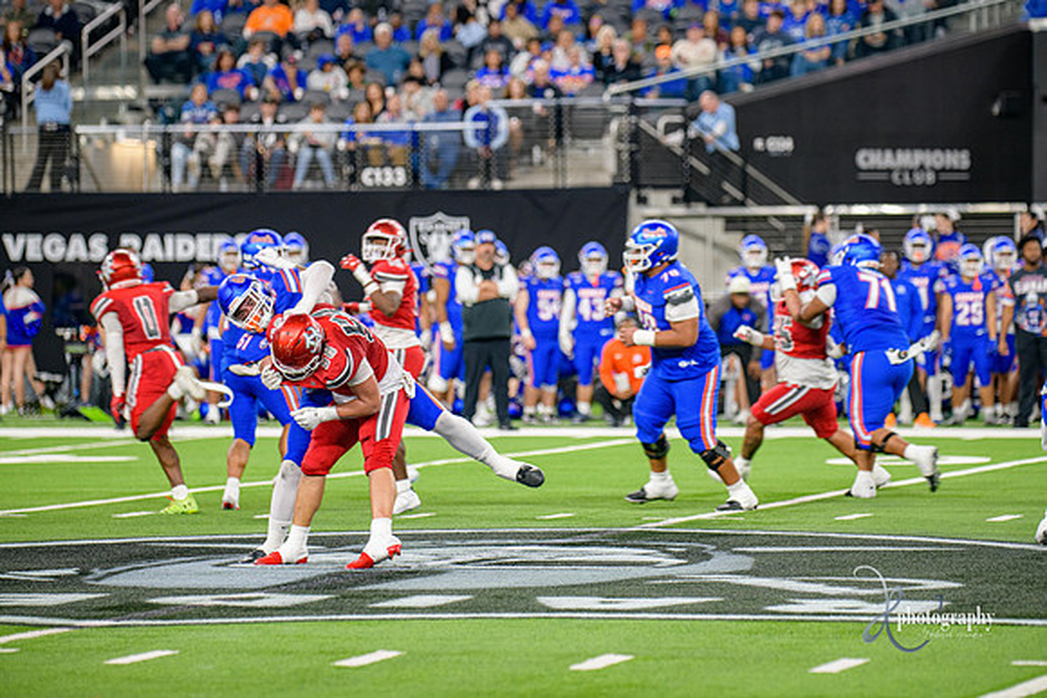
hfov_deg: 10.5
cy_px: 349
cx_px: 524
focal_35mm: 195
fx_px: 5672
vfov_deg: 7.0
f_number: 2.8
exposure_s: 1/400
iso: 1000
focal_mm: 195
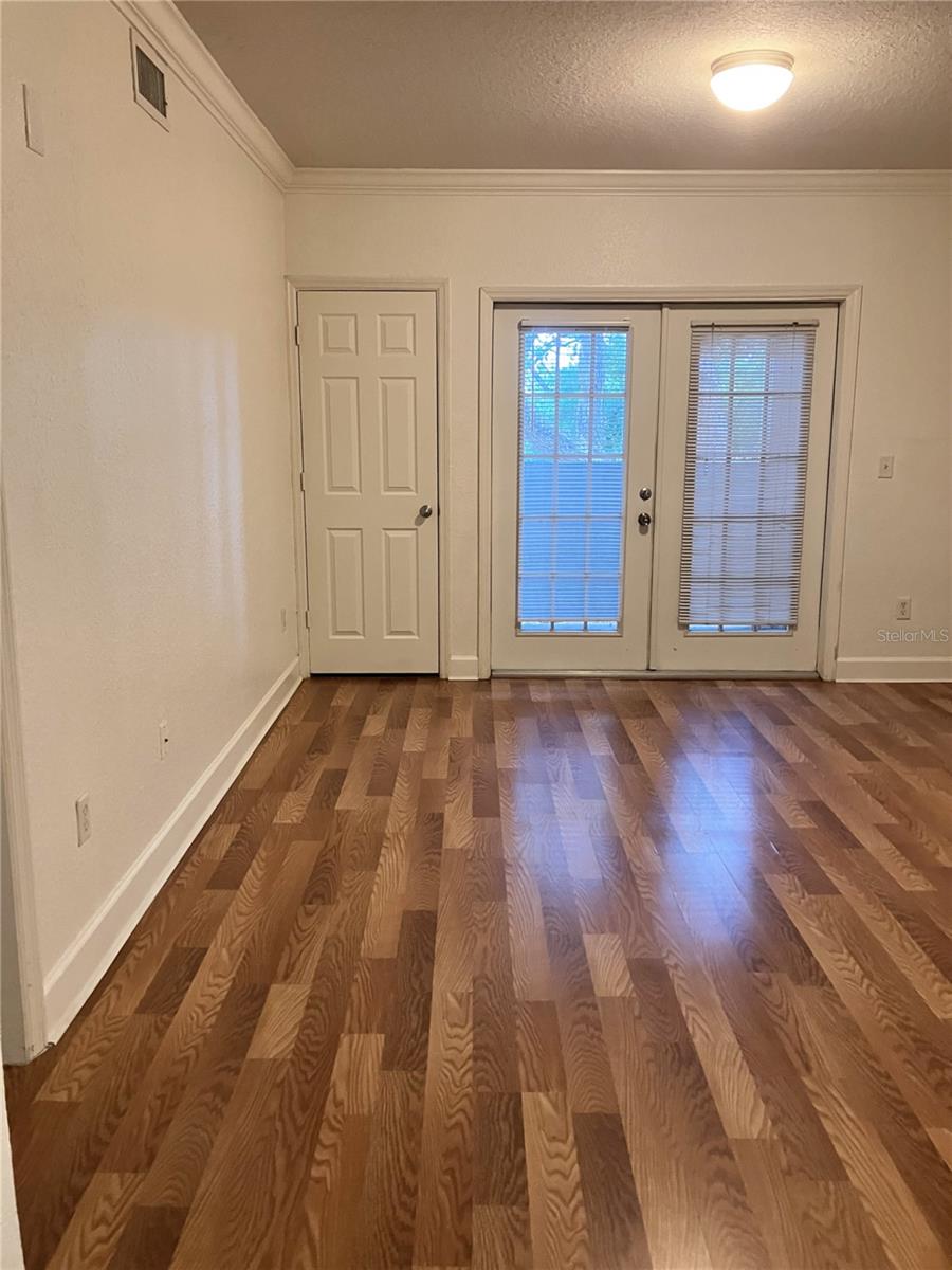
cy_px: 635
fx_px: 1027
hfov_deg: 49.7
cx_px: 476
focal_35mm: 28
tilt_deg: -10.4
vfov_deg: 63.4
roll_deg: -0.5
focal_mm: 3.99
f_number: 1.8
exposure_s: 1/60
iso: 320
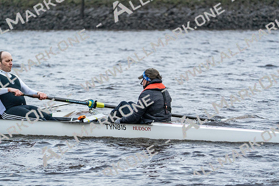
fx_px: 1550
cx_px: 140
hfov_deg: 10.3
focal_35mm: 200
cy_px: 93
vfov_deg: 6.9
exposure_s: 1/1600
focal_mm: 200
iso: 4000
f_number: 5.6
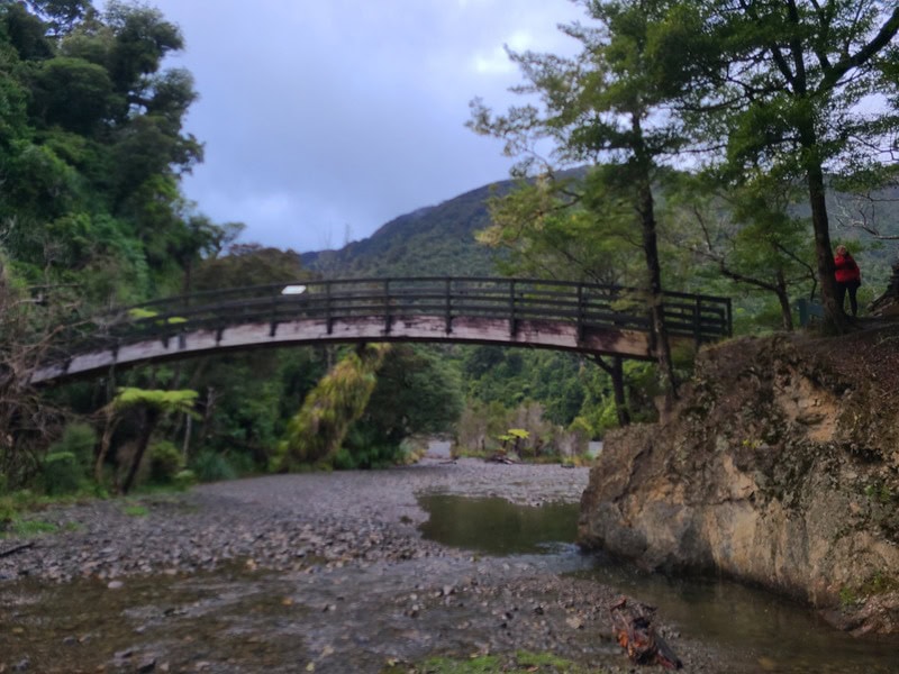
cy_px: 337
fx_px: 675
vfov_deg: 53.1
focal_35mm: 26
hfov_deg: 67.3
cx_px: 450
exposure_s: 1/244
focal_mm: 5.4
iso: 40
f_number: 1.8
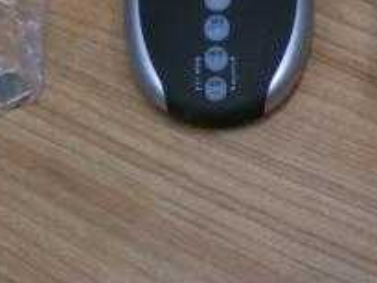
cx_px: 272
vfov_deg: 17.4
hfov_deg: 23.4
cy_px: 9
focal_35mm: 83
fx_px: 904
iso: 200
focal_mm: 6.3
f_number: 3.1
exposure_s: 1/60
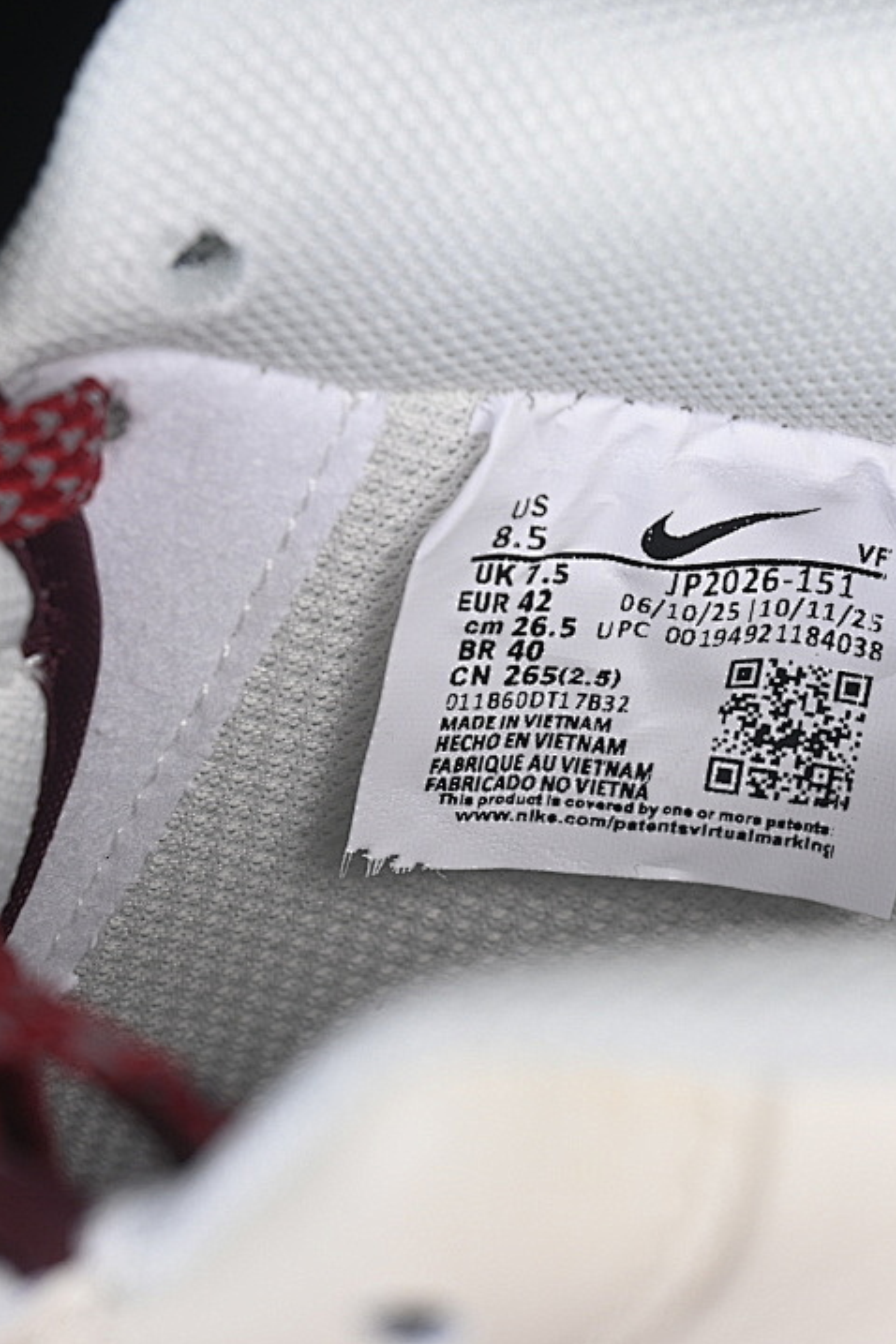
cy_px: 671
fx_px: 4218
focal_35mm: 113
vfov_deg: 18.1
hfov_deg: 12.1
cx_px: 695
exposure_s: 1/80
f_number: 7.1
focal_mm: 50
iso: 160
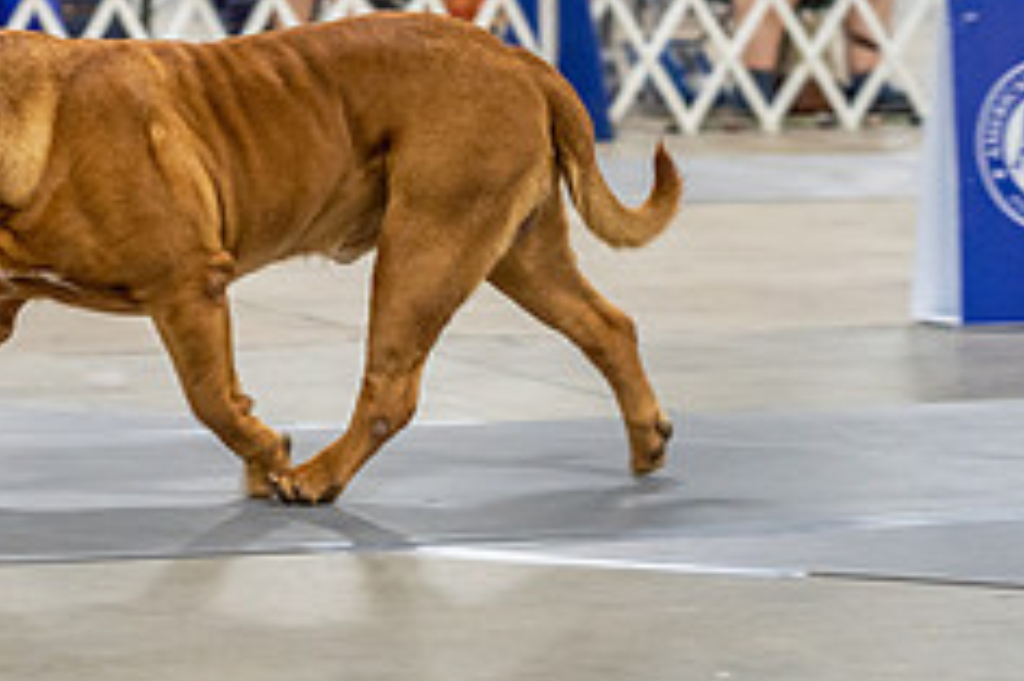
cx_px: -165
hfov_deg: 9.7
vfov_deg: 6.5
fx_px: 5941
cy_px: 11
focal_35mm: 209
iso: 2500
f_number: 2.8
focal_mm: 85
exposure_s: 1/160
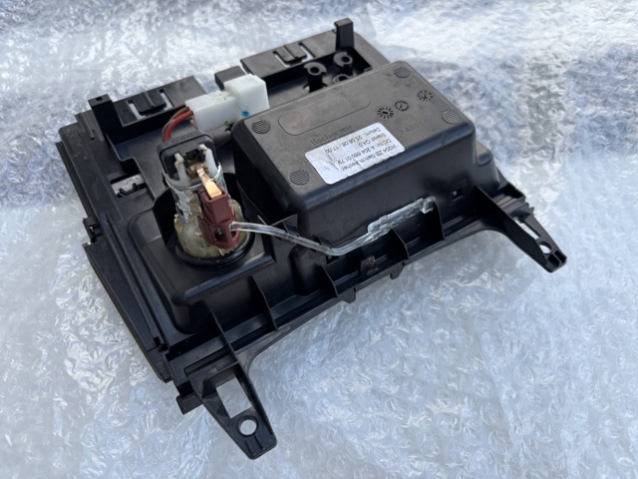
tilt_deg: -41.4
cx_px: 319
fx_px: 479
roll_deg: +4.2
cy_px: 240
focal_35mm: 26
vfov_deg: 53.1
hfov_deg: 67.3
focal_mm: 5.96
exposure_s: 1/414
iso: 50
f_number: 1.6
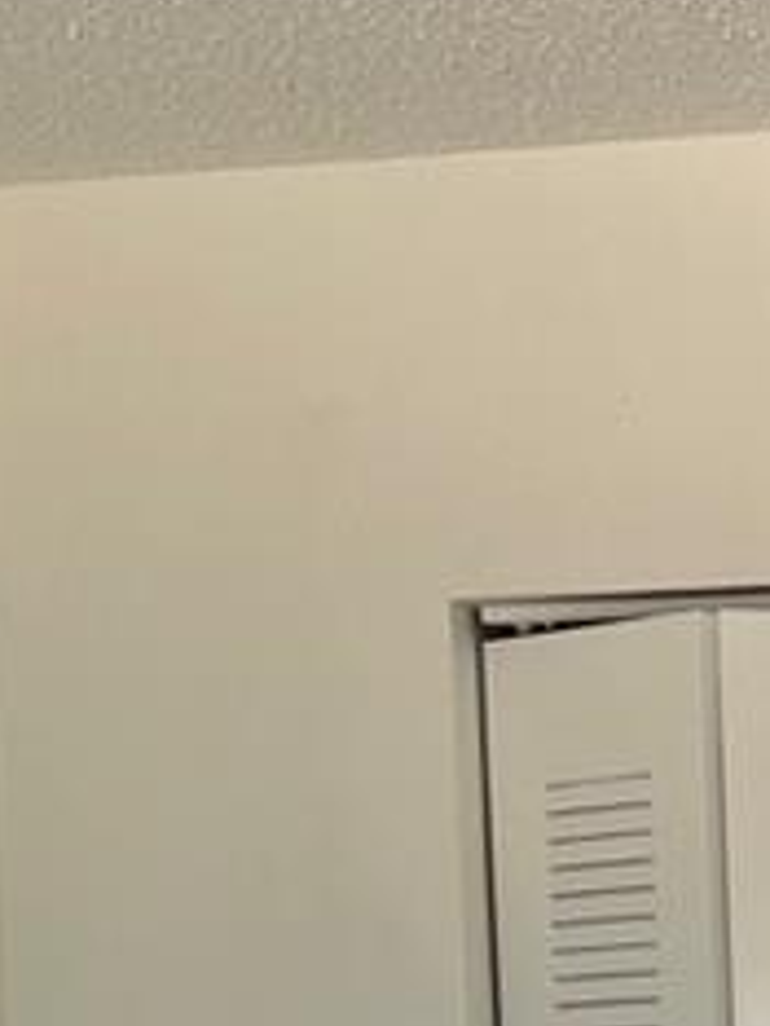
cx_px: 1505
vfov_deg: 12.8
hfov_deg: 10.3
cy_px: 2083
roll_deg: -1.6
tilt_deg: -8.9
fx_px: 3971
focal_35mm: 134
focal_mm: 5.7
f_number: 1.5
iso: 50
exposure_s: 1/171
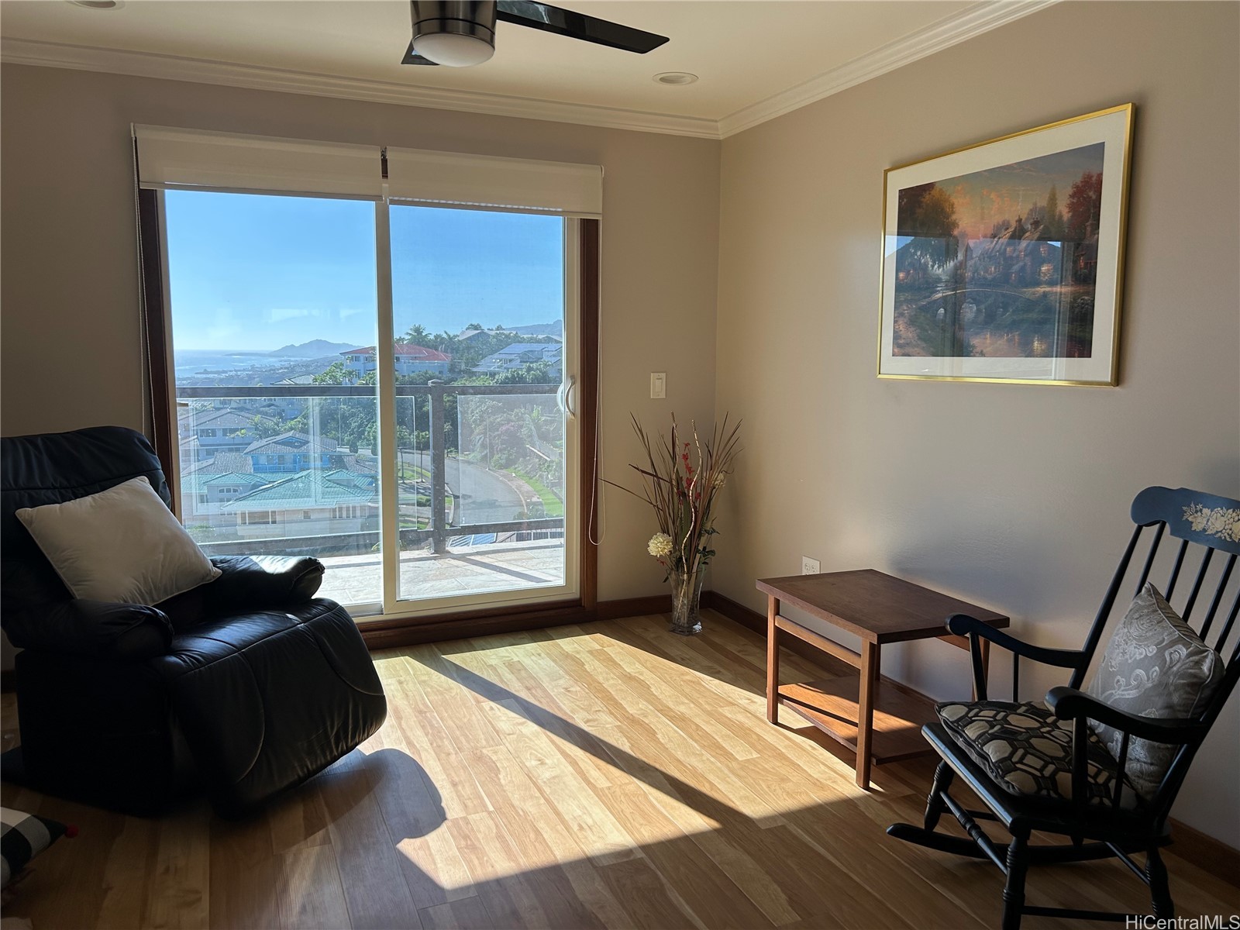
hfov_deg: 67.3
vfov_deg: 53.1
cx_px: 620
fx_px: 931
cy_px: 465
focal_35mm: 26
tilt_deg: -7.2
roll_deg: -0.2
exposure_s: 1/1449
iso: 50
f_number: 1.5
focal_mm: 5.7
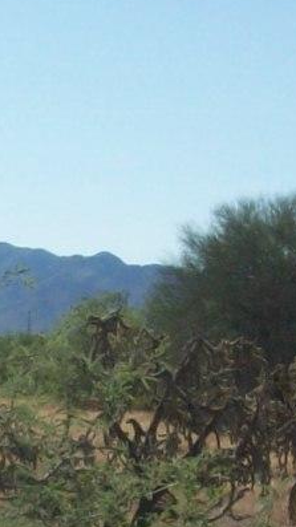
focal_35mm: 191
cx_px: 60
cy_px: 320
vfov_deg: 11.3
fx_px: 2668
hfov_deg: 6.3
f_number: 5.5
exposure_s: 1/528
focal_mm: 5.7
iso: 64
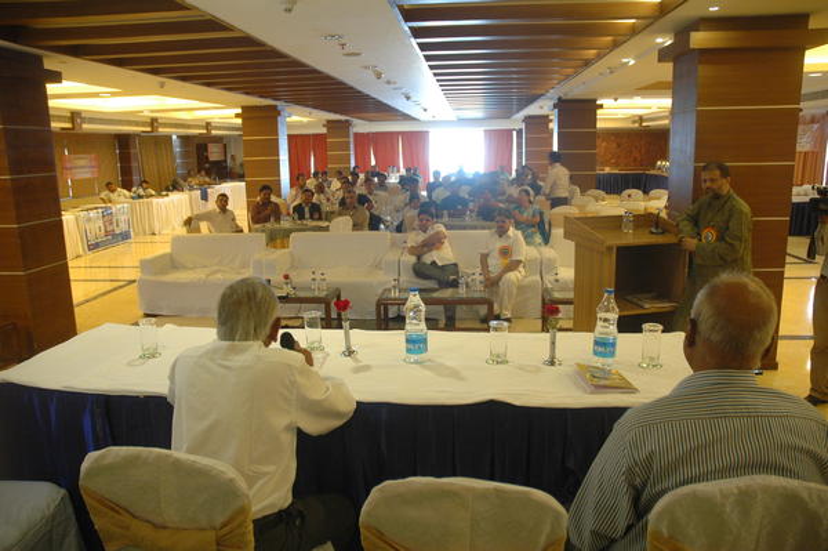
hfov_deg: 67.4
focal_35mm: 27
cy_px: 276
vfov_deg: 47.9
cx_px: 414
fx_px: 620
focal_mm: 18
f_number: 3.5
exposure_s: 1/20
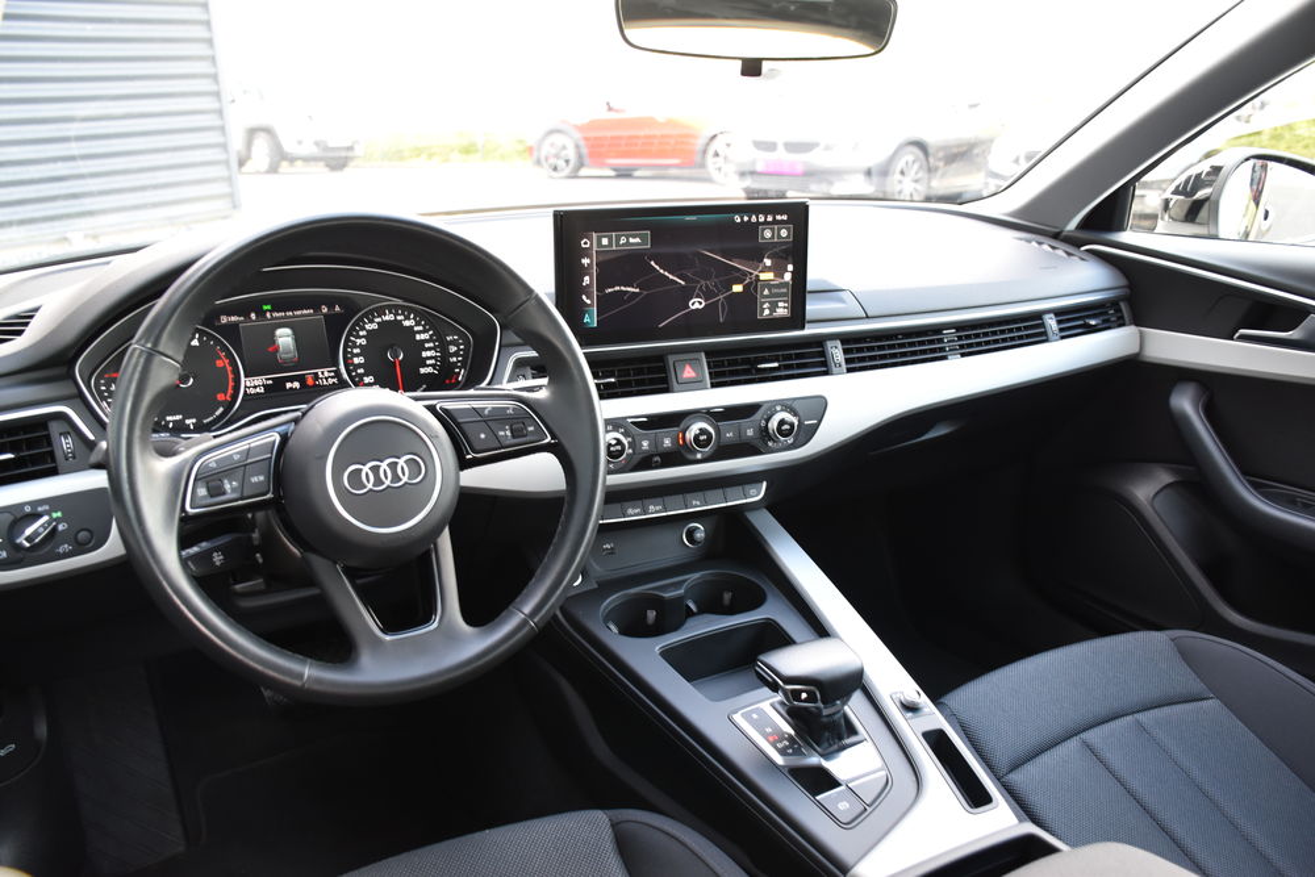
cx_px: 658
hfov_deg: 61.9
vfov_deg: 43.6
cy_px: 438
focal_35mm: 30
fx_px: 1096
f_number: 4
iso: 720
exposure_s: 1/60
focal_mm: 20
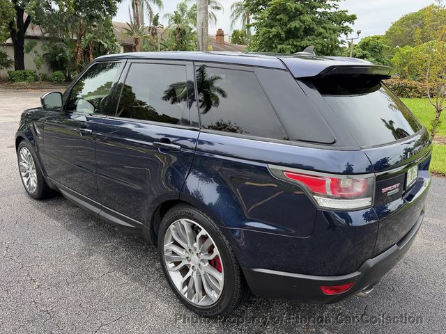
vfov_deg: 56.8
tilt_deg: -15.2
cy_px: 167
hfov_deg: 71.6
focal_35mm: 24
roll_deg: -1.1
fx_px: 309
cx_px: 223
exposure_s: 1/1385
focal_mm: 6.76
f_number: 1.78
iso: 100
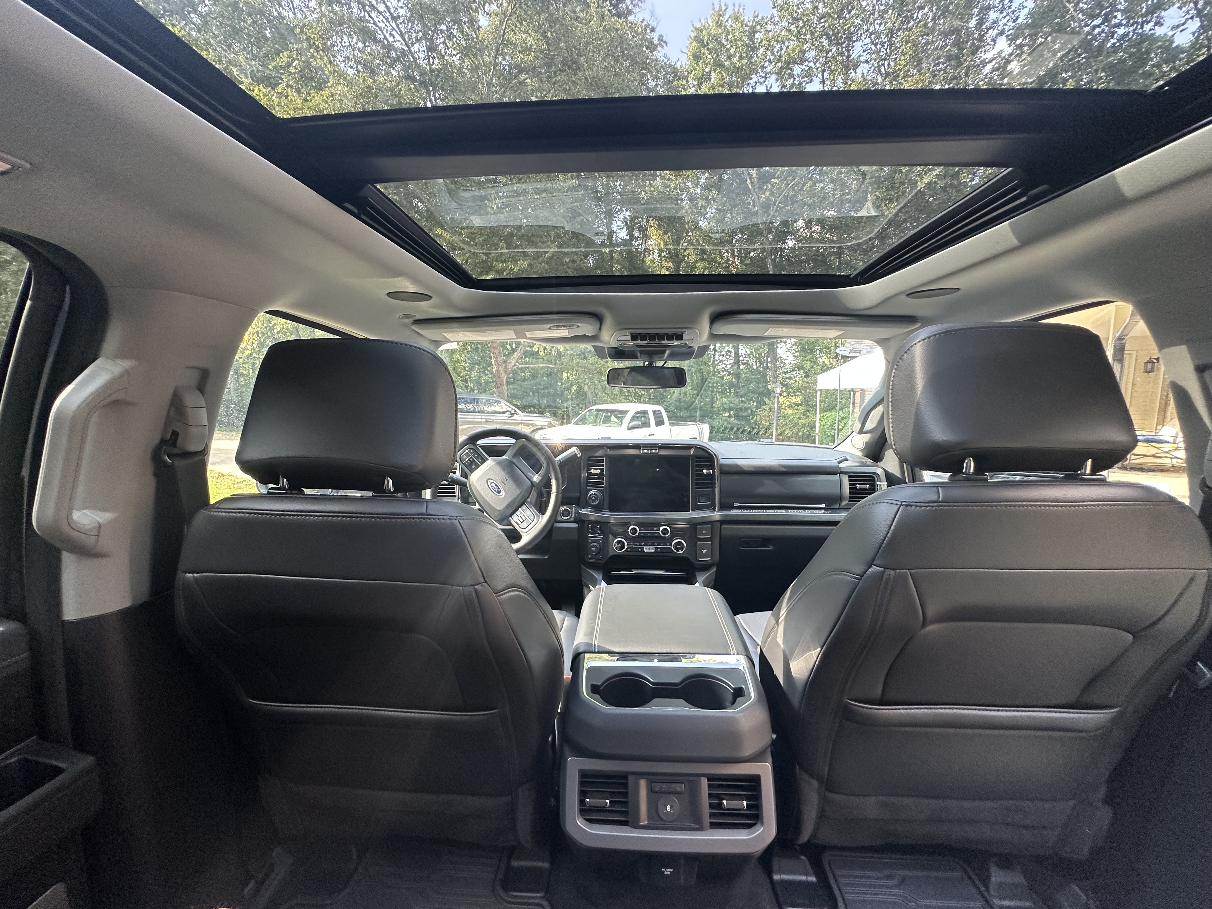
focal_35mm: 14
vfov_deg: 85.7
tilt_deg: -6.7
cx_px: 606
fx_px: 490
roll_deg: -0.5
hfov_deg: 102.1
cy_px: 454
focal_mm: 2.22
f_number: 2.2
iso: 200
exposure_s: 1/99
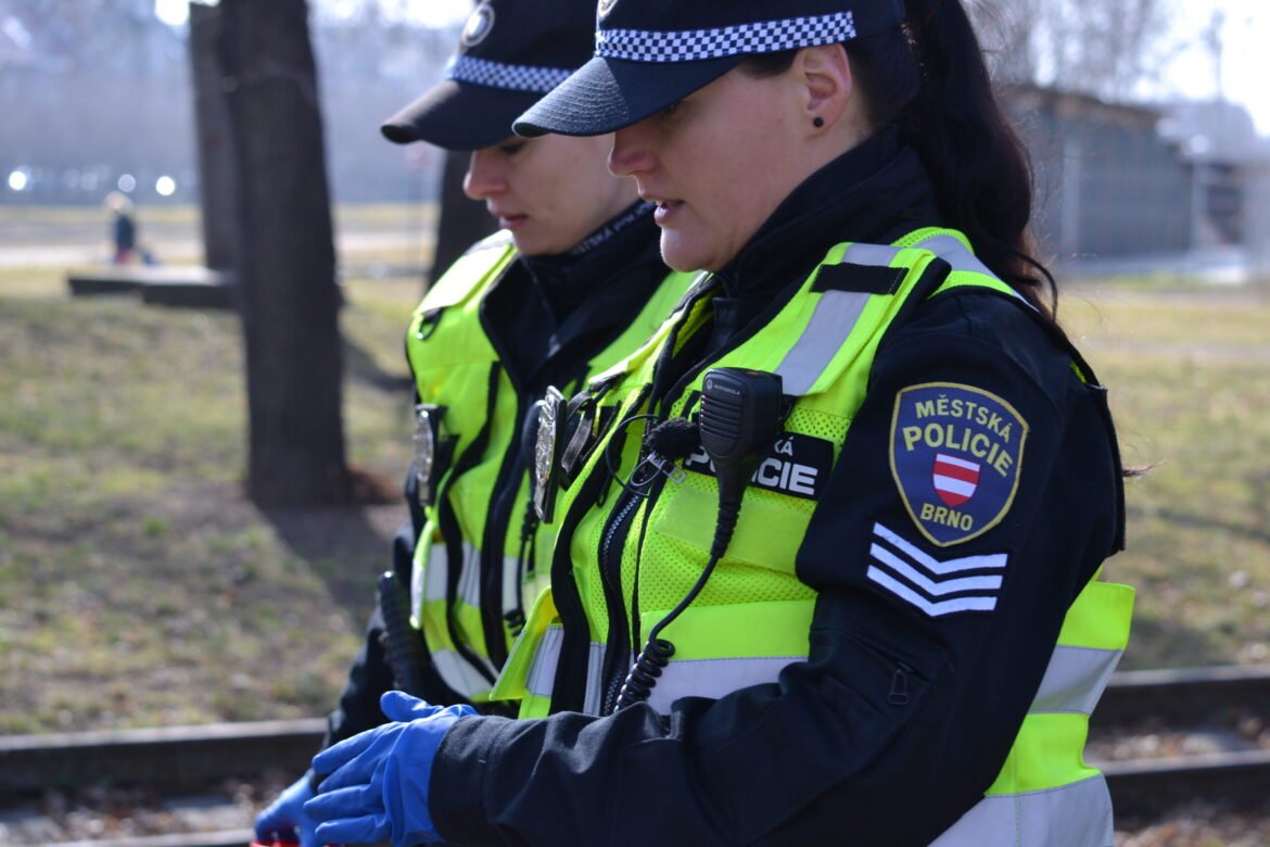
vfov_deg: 16.6
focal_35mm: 82
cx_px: 635
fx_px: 2910
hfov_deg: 24.6
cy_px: 424
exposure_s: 1/160
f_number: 6.3
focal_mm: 55
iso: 100
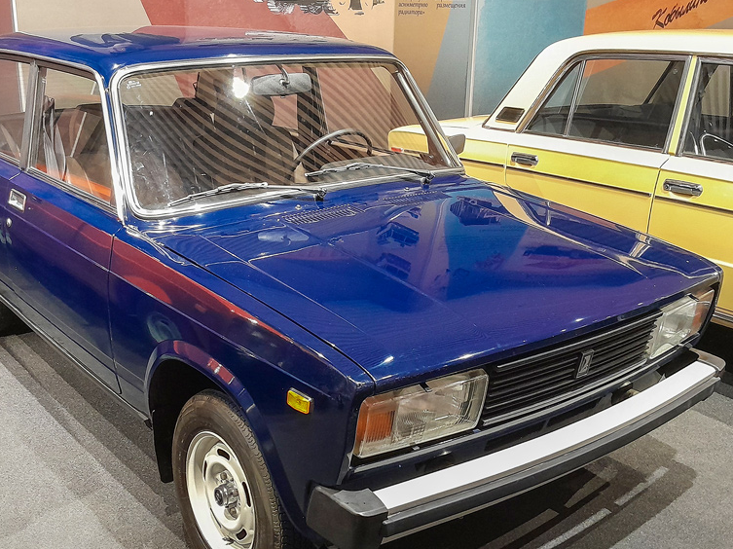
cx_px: 318
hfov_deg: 48.9
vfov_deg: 37.7
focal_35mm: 38
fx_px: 804
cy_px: 289
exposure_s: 1/24
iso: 500
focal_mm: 3.98
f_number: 1.8
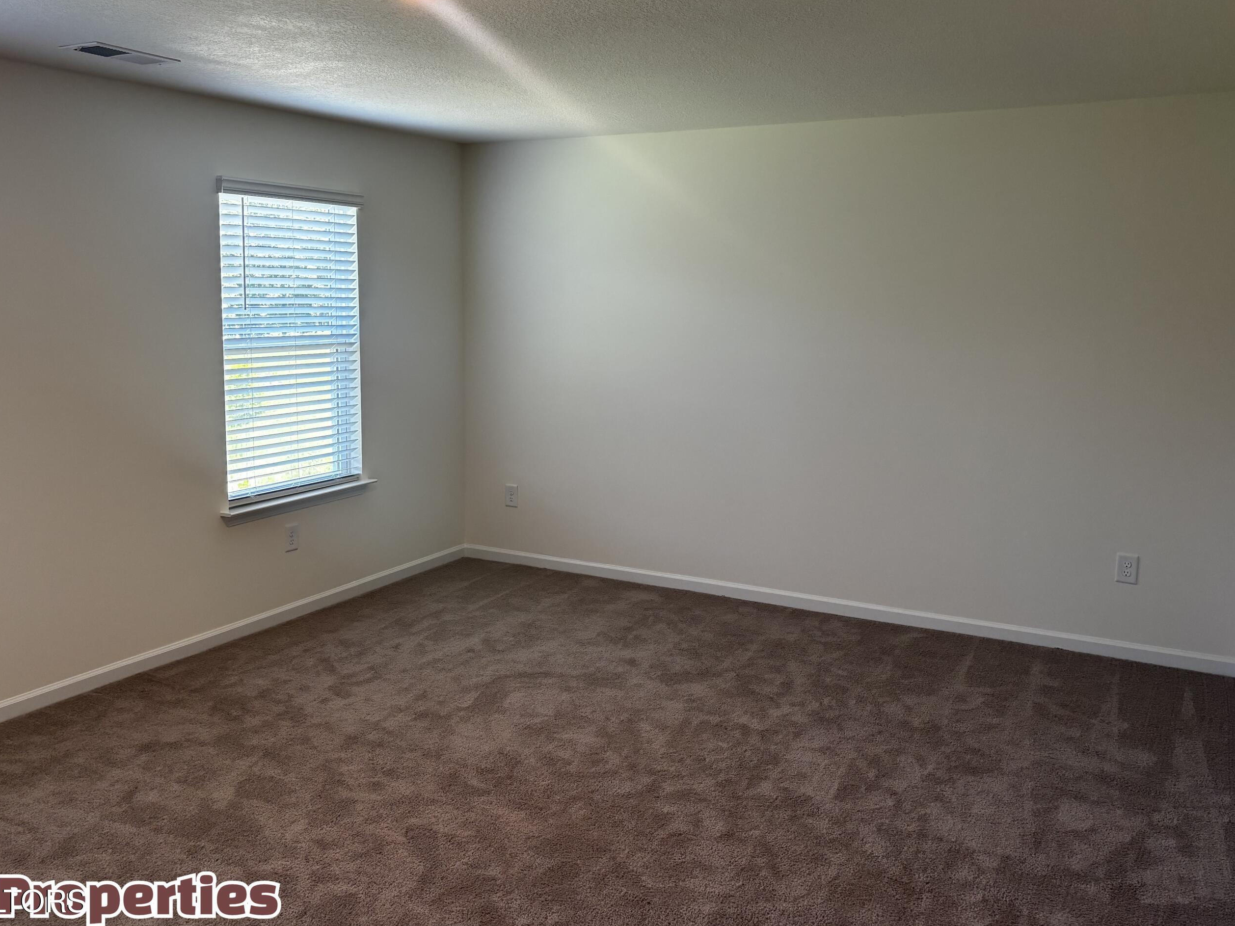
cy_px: 400
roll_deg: -0.4
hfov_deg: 58.3
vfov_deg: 45.3
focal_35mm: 31
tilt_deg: -5.5
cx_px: 590
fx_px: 1106
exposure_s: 1/120
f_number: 1.6
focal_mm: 5.96
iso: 125
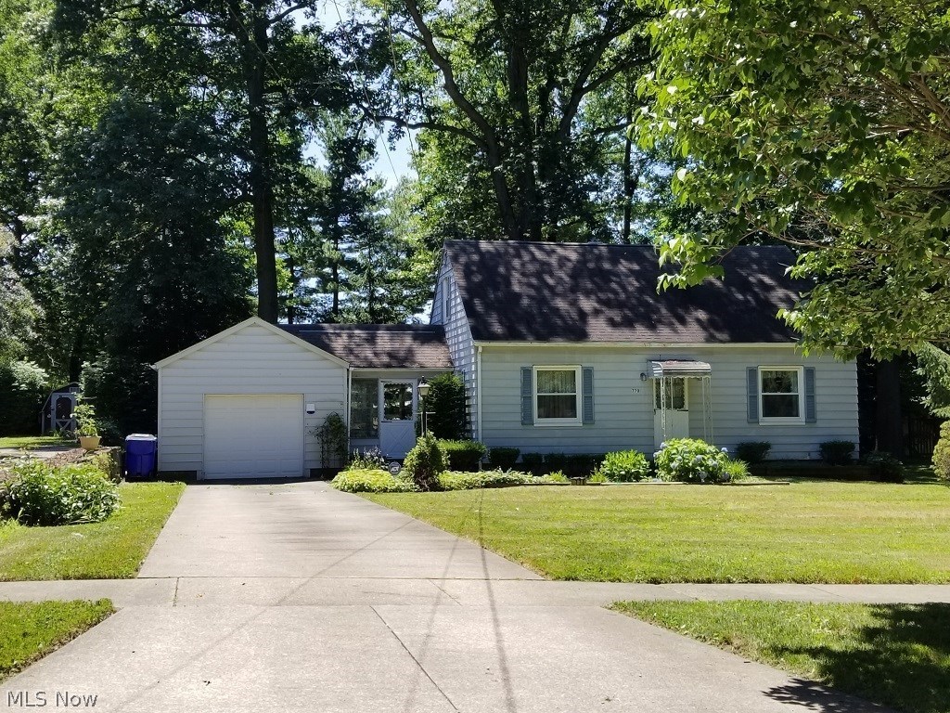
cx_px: 475
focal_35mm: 26
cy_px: 356
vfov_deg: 53.1
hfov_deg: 67.3
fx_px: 714
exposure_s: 1/1412
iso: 50
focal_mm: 4.25
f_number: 1.7
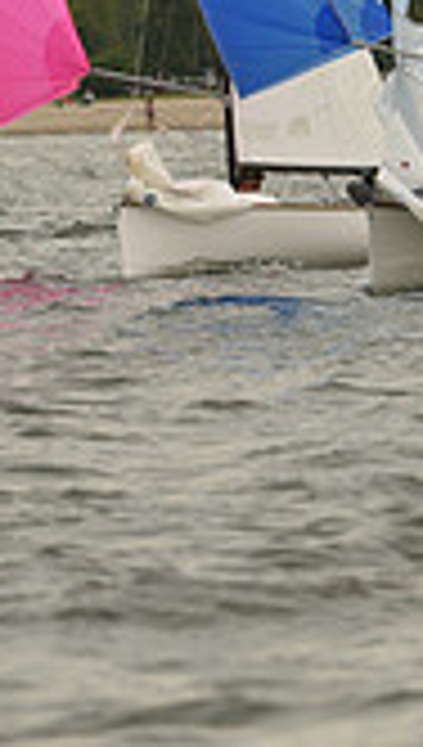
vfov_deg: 2.7
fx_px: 15931
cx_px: 454
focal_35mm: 803
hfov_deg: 1.5
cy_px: 106
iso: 320
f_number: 5
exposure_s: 1/1250
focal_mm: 220
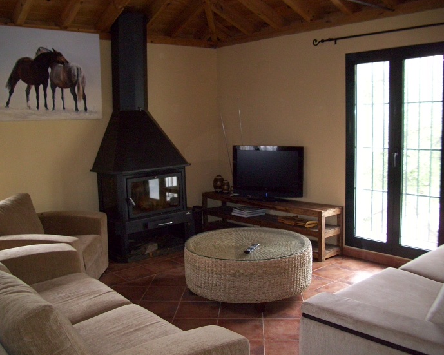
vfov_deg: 43.3
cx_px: 211
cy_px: 178
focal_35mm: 34
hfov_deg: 52.8
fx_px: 447
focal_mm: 5.7
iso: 160
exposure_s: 1/40
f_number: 2.9
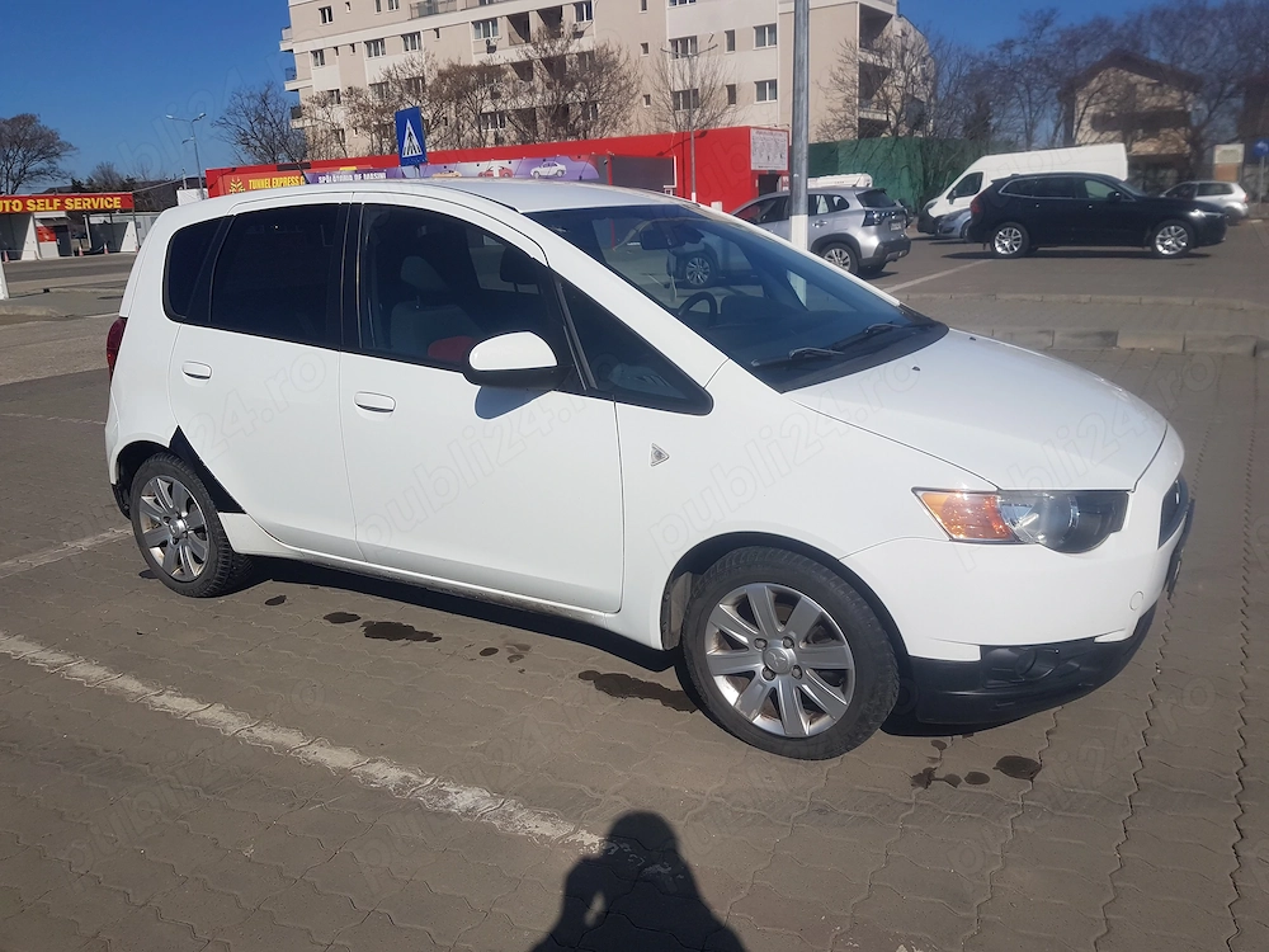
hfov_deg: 67.3
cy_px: 476
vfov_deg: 53.1
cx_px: 634
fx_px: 953
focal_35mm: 26
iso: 40
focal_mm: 4.2
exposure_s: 1/5584
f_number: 1.7
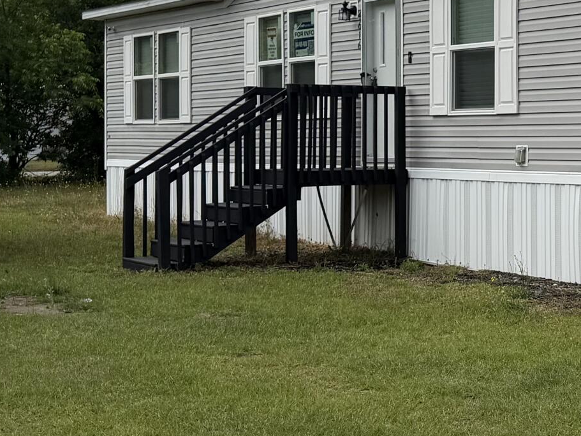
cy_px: 126
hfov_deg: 22.5
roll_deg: +0.3
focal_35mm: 79
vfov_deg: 18.6
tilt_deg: -0.2
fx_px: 1326
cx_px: 723
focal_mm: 6.76
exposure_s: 1/6711
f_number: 1.78
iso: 80
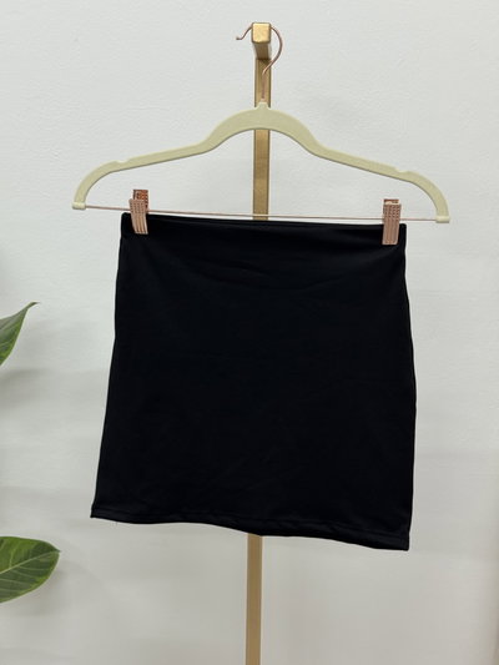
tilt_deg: -11.9
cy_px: 332
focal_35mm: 48
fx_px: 922
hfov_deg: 30.3
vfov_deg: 39.6
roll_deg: -0.1
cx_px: 250
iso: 100
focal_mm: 6.76
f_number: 1.78
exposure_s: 1/50
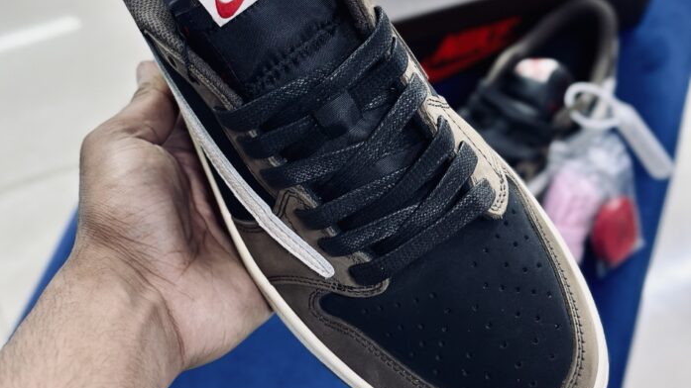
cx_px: 346
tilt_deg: -57.0
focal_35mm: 70
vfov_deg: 17.2
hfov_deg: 30.2
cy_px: 128
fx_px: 1283
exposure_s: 1/100
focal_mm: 6.86
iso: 160
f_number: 1.78
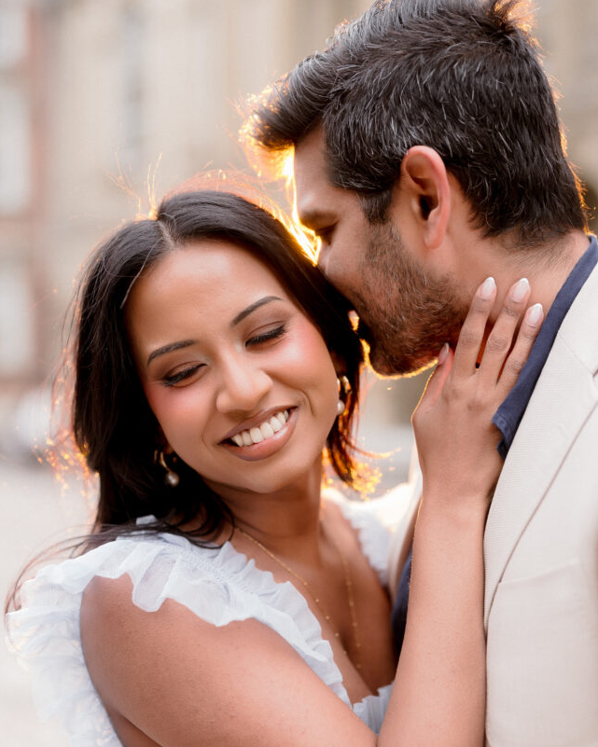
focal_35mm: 60
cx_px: 302
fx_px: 1327
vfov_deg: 31.3
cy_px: 465
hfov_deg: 25.4
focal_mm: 50
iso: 125
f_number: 1.8
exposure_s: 1/400
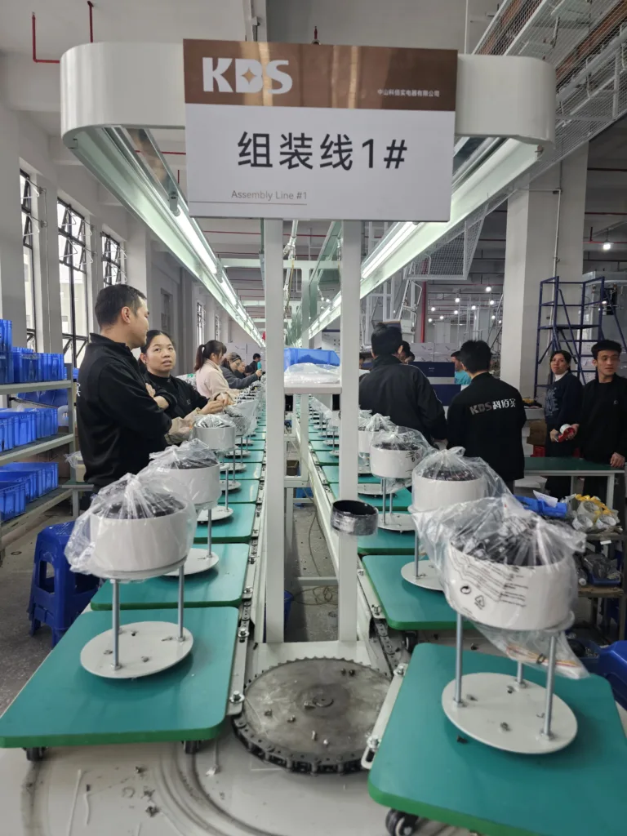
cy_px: 418
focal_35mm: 23
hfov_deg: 58.9
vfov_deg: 73.9
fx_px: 555
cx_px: 314
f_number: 1.7
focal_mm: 6.3
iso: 125
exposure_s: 1/180
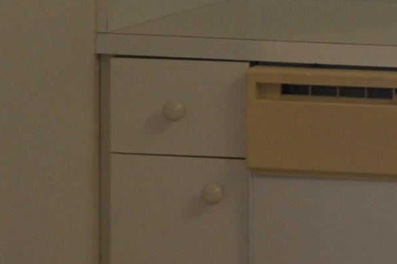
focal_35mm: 195
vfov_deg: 6.9
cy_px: -107
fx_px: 2147
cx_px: 709
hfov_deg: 10.0
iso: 400
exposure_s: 1/80
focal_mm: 26
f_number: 4.5
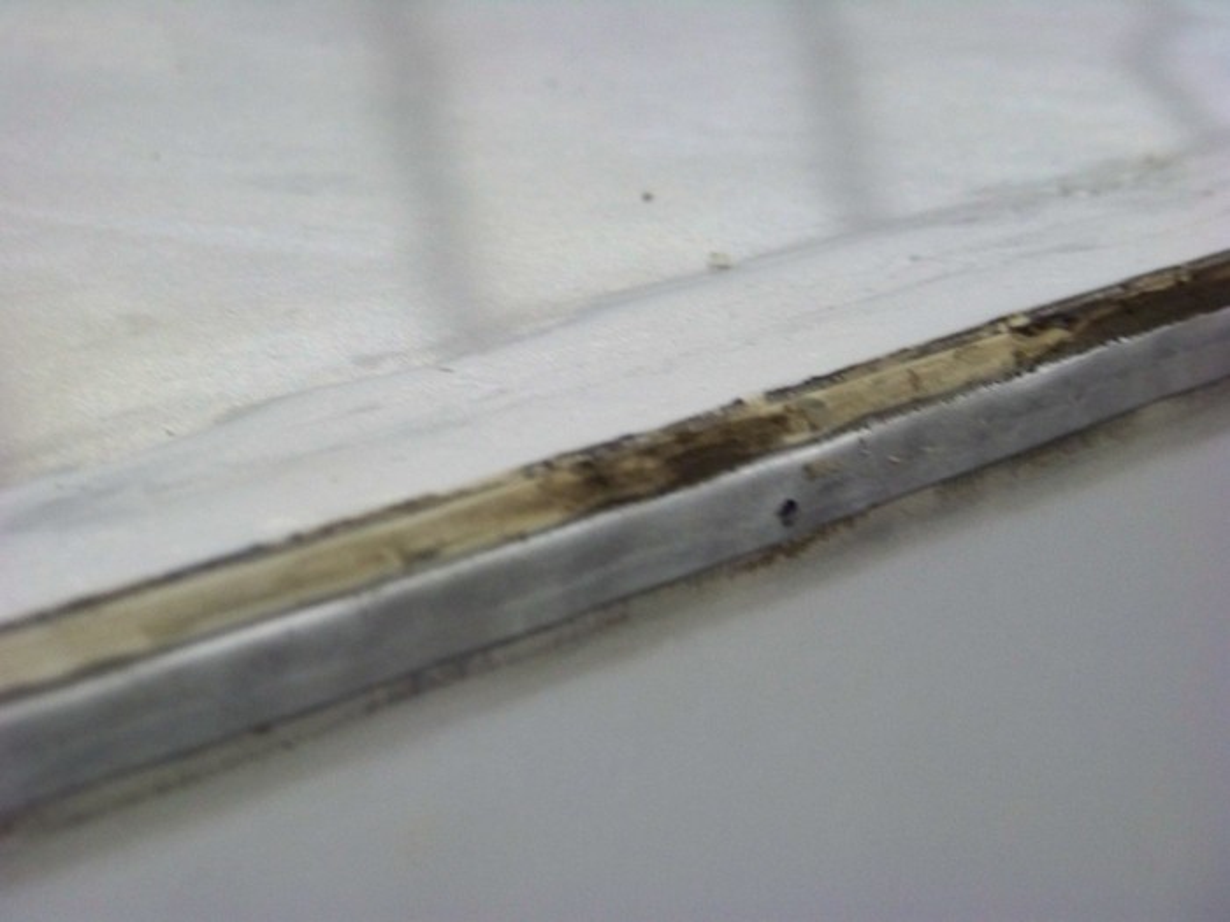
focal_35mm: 148
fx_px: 5259
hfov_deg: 13.3
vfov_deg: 10.0
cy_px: 461
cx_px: 615
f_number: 3.2
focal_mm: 24
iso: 400
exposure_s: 1/40
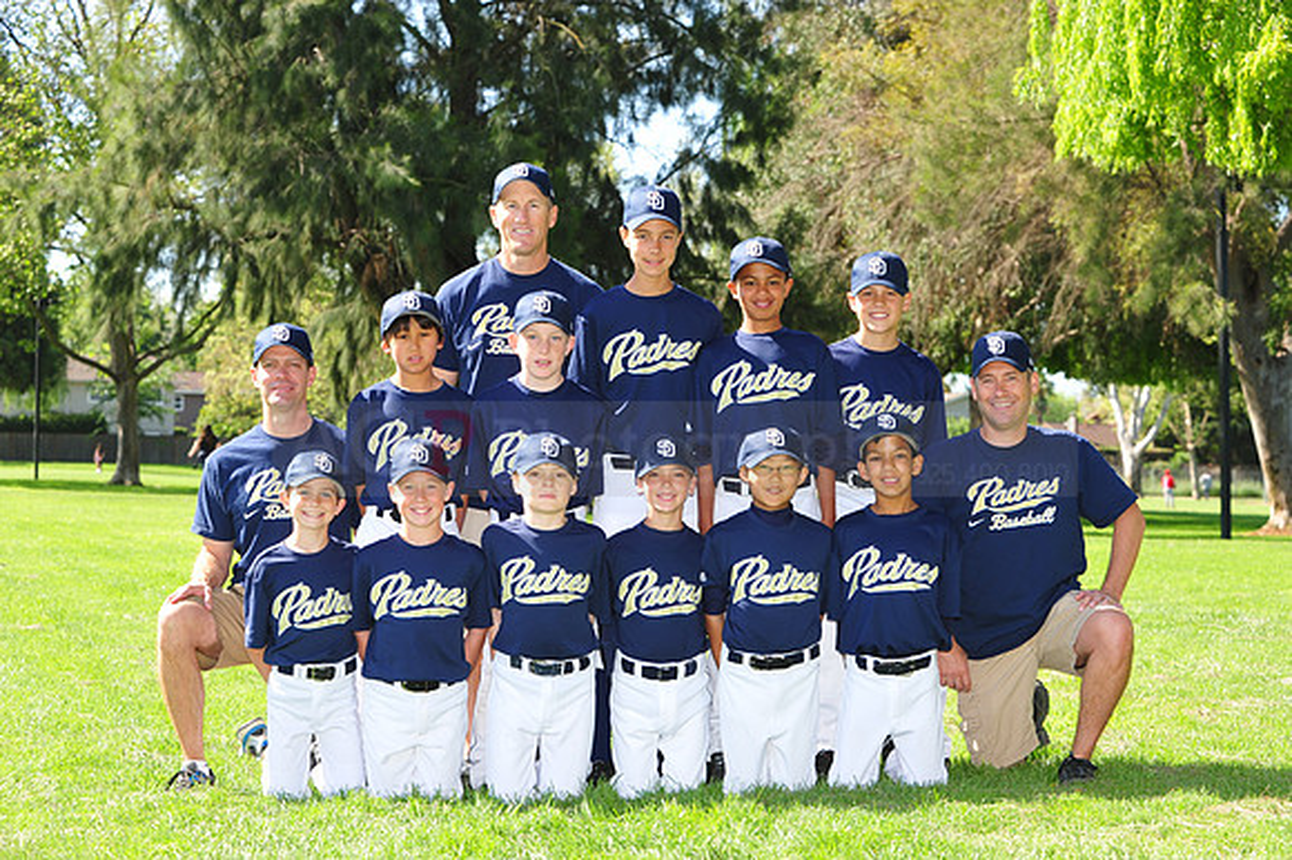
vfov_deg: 17.0
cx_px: 646
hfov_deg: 25.4
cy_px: 430
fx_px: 2869
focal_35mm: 80
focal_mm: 80
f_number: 7.1
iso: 200
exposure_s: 1/200
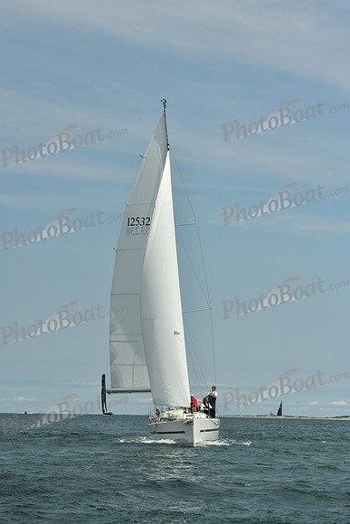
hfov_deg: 13.7
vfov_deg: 20.4
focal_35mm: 100
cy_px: 262
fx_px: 1457
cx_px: 175
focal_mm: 100
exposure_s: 1/1250
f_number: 11
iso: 320
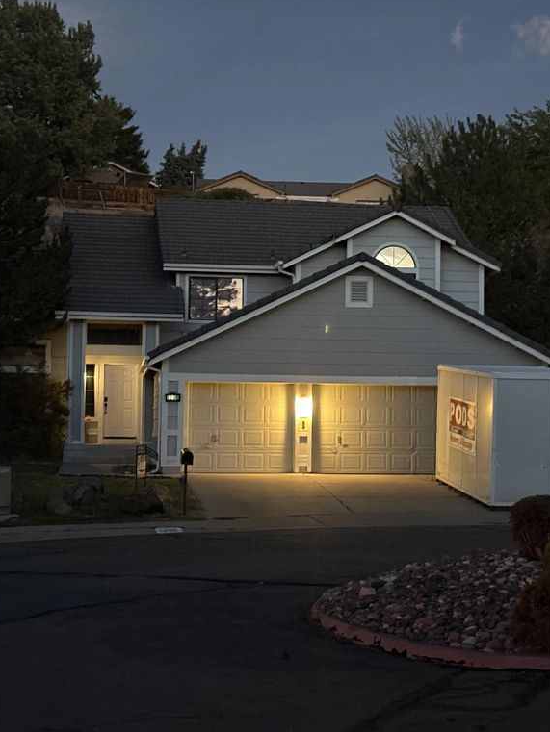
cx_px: 309
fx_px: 1483
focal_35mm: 70
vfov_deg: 27.8
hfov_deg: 21.0
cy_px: 364
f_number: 1.6
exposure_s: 1/15
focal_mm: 5.96
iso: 800
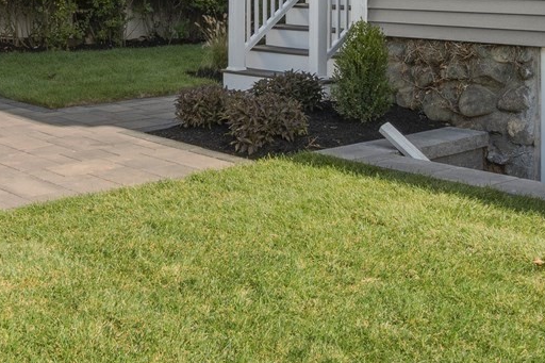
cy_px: -10
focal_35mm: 64
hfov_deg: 31.4
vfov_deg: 20.5
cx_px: 235
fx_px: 969
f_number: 7.1
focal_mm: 16
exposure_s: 1/1000
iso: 400
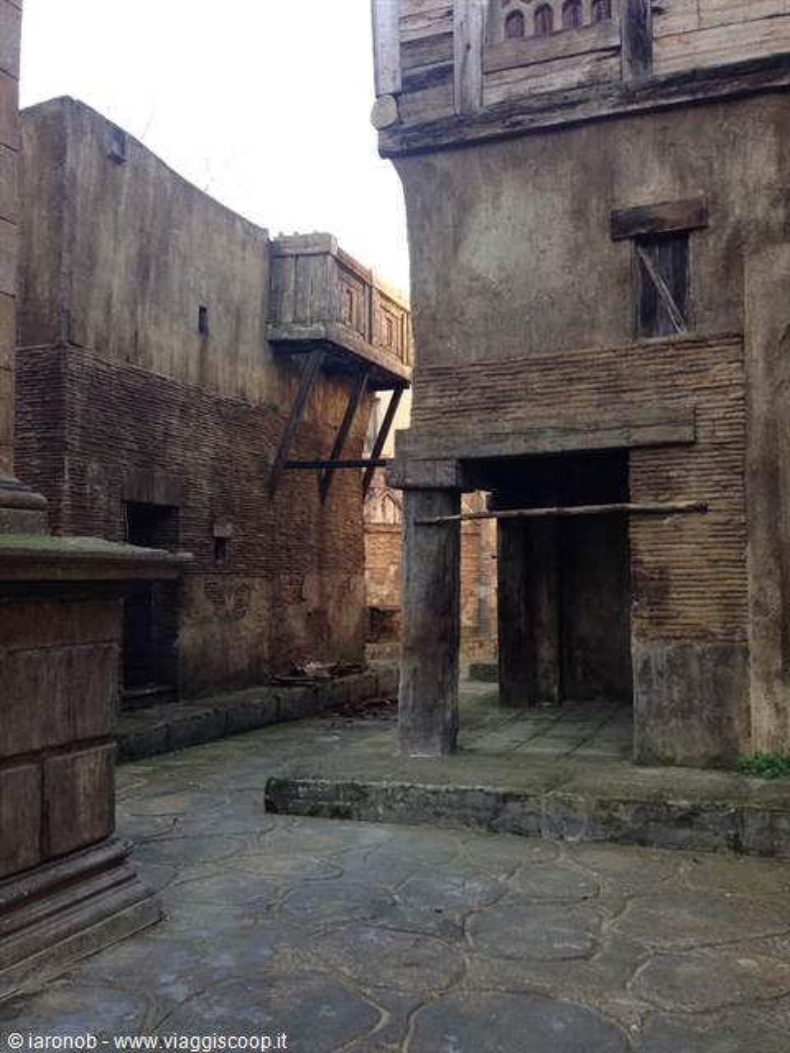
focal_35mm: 33
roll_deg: -0.1
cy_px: 526
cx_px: 395
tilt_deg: +2.9
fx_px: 1004
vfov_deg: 55.4
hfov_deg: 42.9
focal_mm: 4.12
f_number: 2.4
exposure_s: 1/120
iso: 80
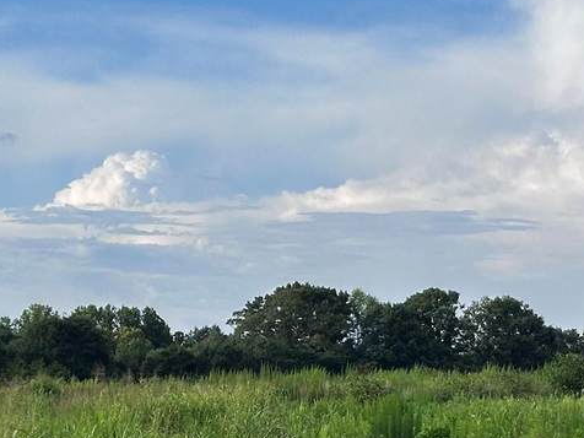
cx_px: 209
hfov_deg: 15.3
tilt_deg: +0.3
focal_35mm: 129
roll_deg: -0.1
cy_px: 394
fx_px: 2176
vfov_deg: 11.4
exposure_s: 1/3597
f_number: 1.78
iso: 64
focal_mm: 6.86
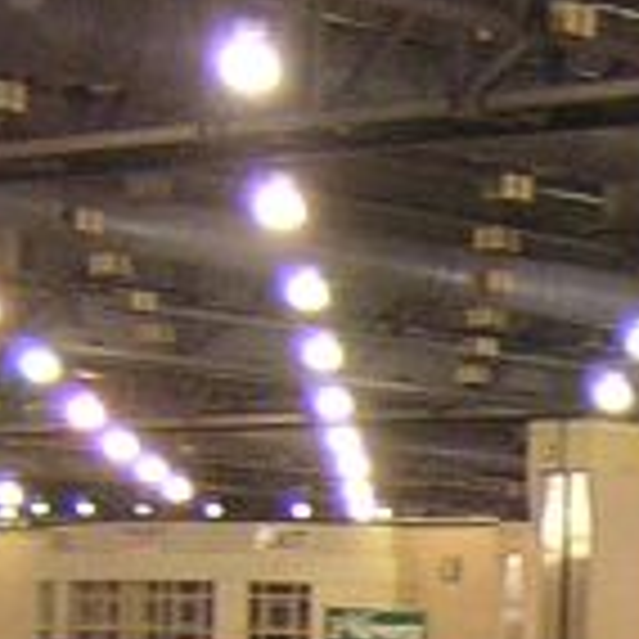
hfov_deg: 9.4
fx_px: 3738
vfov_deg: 9.6
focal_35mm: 179
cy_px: 824
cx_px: 1112
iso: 400
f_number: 2.6
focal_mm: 4.7
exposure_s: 1/60.1
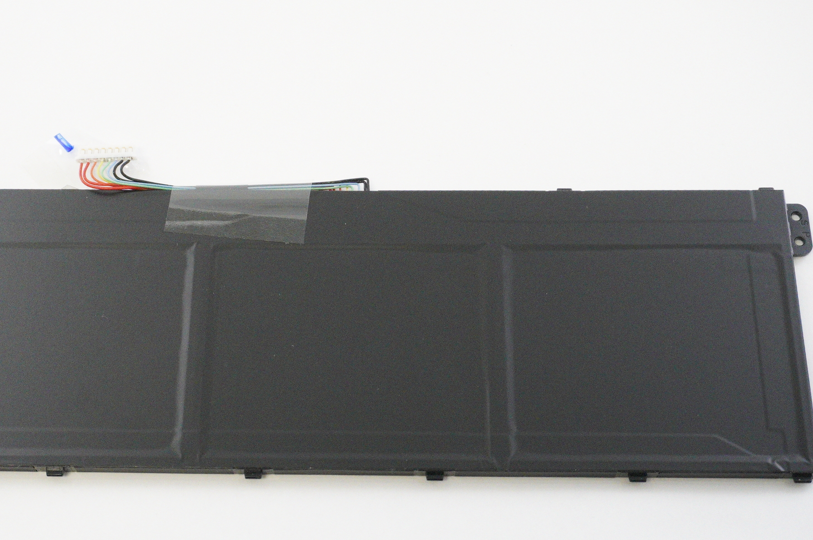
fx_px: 1279
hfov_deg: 35.2
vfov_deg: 23.8
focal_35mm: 57
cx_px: 346
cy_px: 320
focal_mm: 27
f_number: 5.6
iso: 6400
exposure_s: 1/320
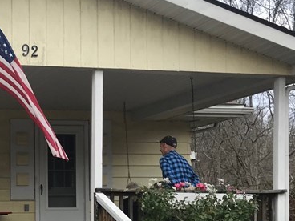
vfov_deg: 18.4
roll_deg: +0.7
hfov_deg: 22.7
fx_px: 665
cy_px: 227
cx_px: -71
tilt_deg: +1.8
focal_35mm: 78
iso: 20
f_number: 1.8
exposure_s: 1/240
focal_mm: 3.99
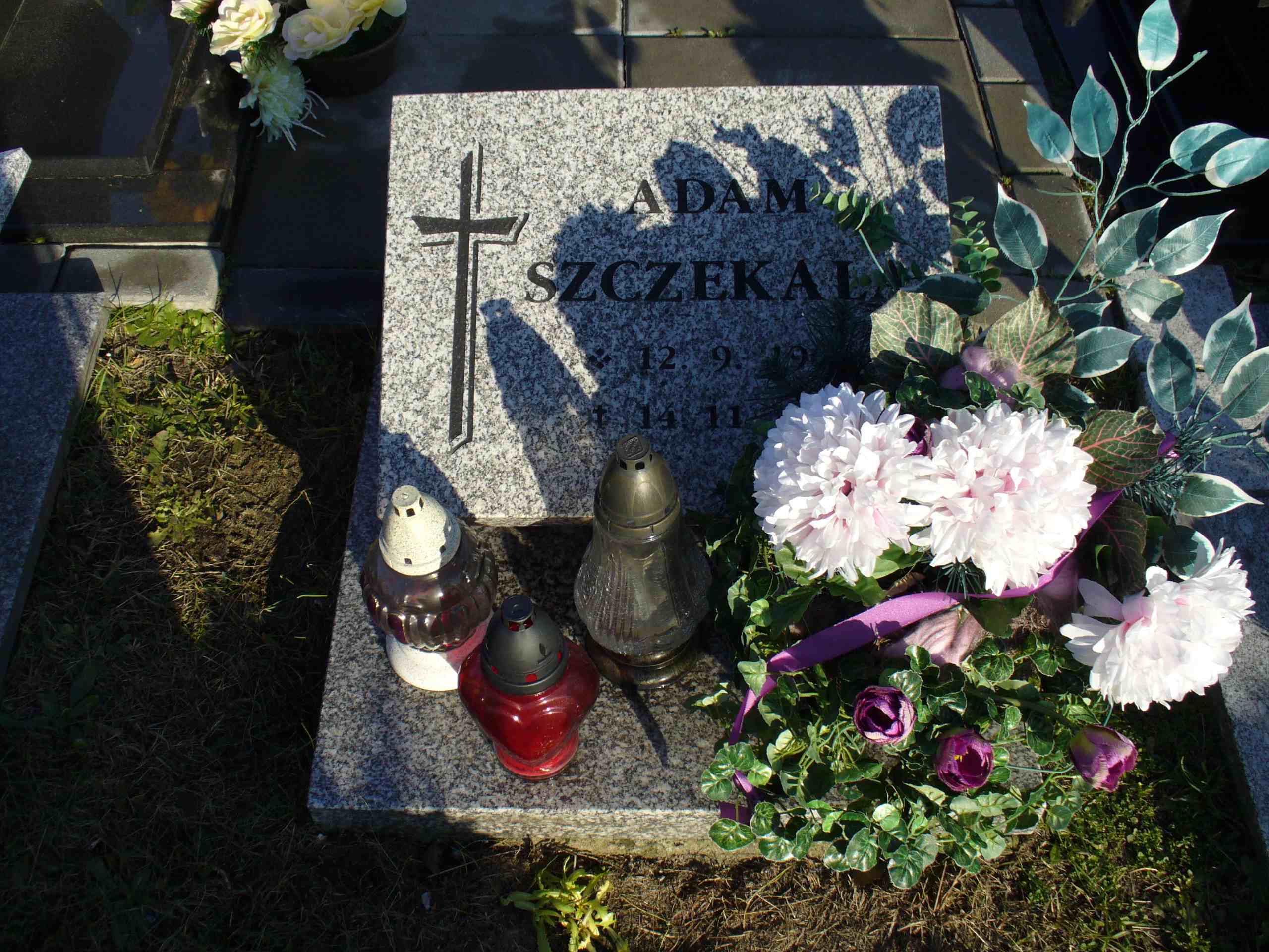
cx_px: 634
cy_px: 476
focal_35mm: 37
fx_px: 1356
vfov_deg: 38.7
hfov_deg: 50.1
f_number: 5.6
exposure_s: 1/250
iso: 80
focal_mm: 6.1
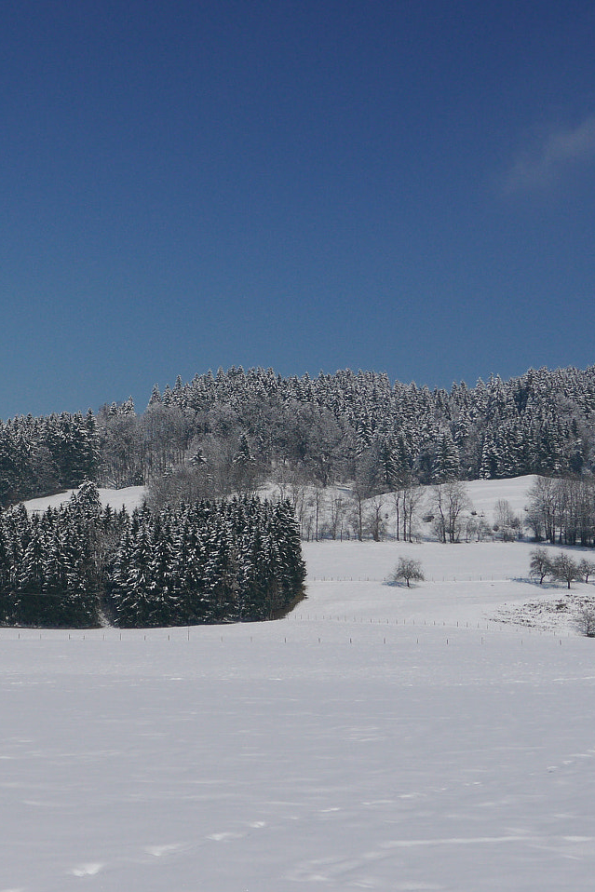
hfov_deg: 20.3
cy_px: 417
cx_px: 85
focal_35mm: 66
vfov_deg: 30.5
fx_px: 1636
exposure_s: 1/2500
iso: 160
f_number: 6.3
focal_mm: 19
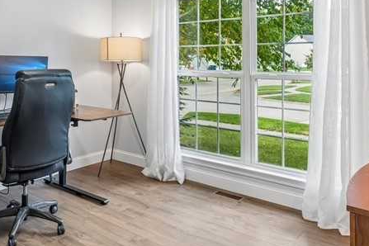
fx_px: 348
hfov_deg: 54.1
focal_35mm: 34
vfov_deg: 38.0
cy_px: 66
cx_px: 110
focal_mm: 14
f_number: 6.3
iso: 250
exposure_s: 1/15
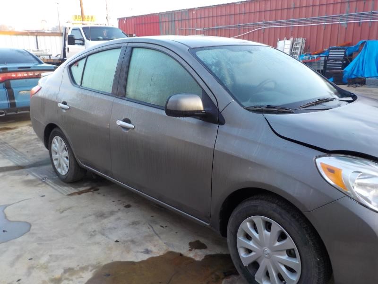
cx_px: 189
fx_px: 328
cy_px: 142
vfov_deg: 46.8
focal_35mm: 30
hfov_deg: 60.0
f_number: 3.3
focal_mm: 4.1
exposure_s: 1/60
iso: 125
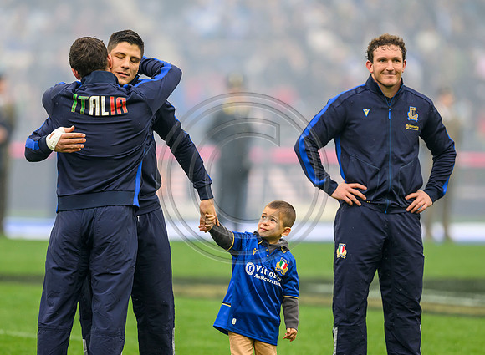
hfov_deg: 4.1
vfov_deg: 3.0
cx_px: 209
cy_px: 190
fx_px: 6822
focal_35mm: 491
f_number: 3.5
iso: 1250
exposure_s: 1/2000
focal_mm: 400
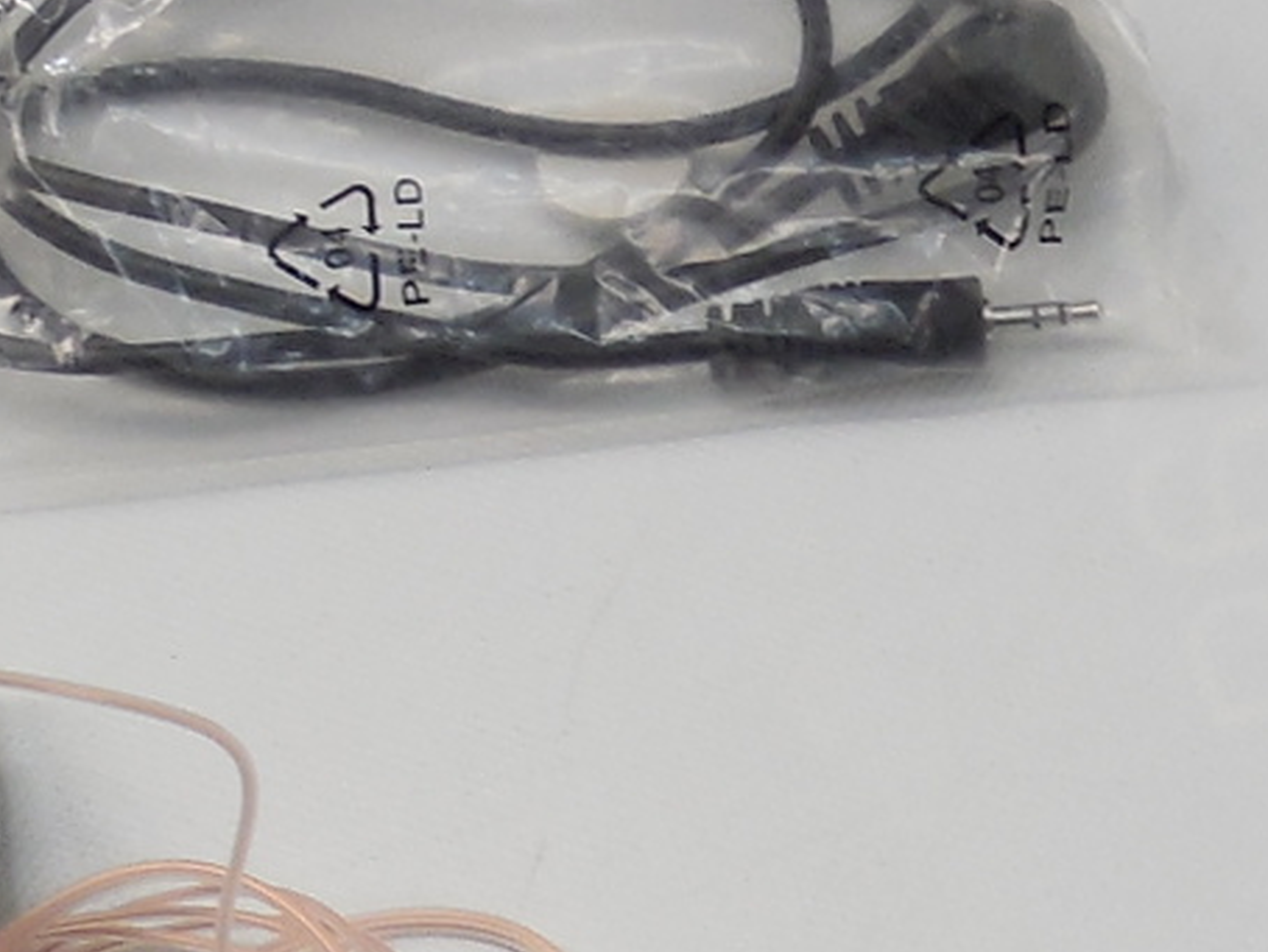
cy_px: 1700
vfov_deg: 10.7
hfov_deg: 15.1
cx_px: 950
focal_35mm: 130
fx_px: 4764
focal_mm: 4.6
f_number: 3.5
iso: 125
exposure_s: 1/30
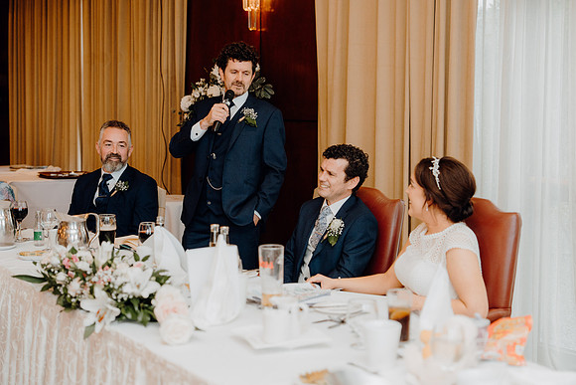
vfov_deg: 23.8
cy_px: 192
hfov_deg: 35.0
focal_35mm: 57
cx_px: 288
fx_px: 912
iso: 1250
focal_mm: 57
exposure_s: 1/200
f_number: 2.8
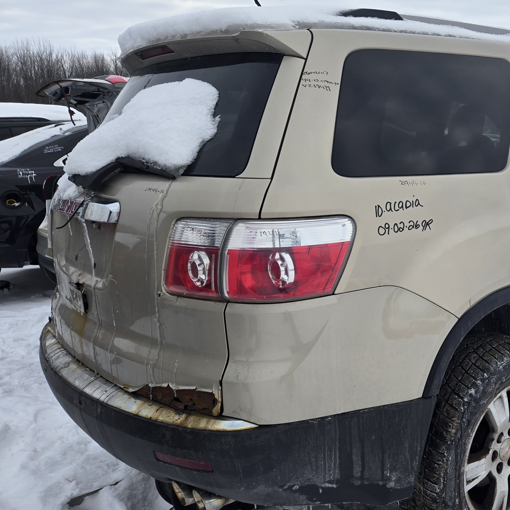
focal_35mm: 35
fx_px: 583
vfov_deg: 47.2
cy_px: 253
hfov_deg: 44.6
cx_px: 419
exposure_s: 1/582
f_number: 1.8
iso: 25
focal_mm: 5.4
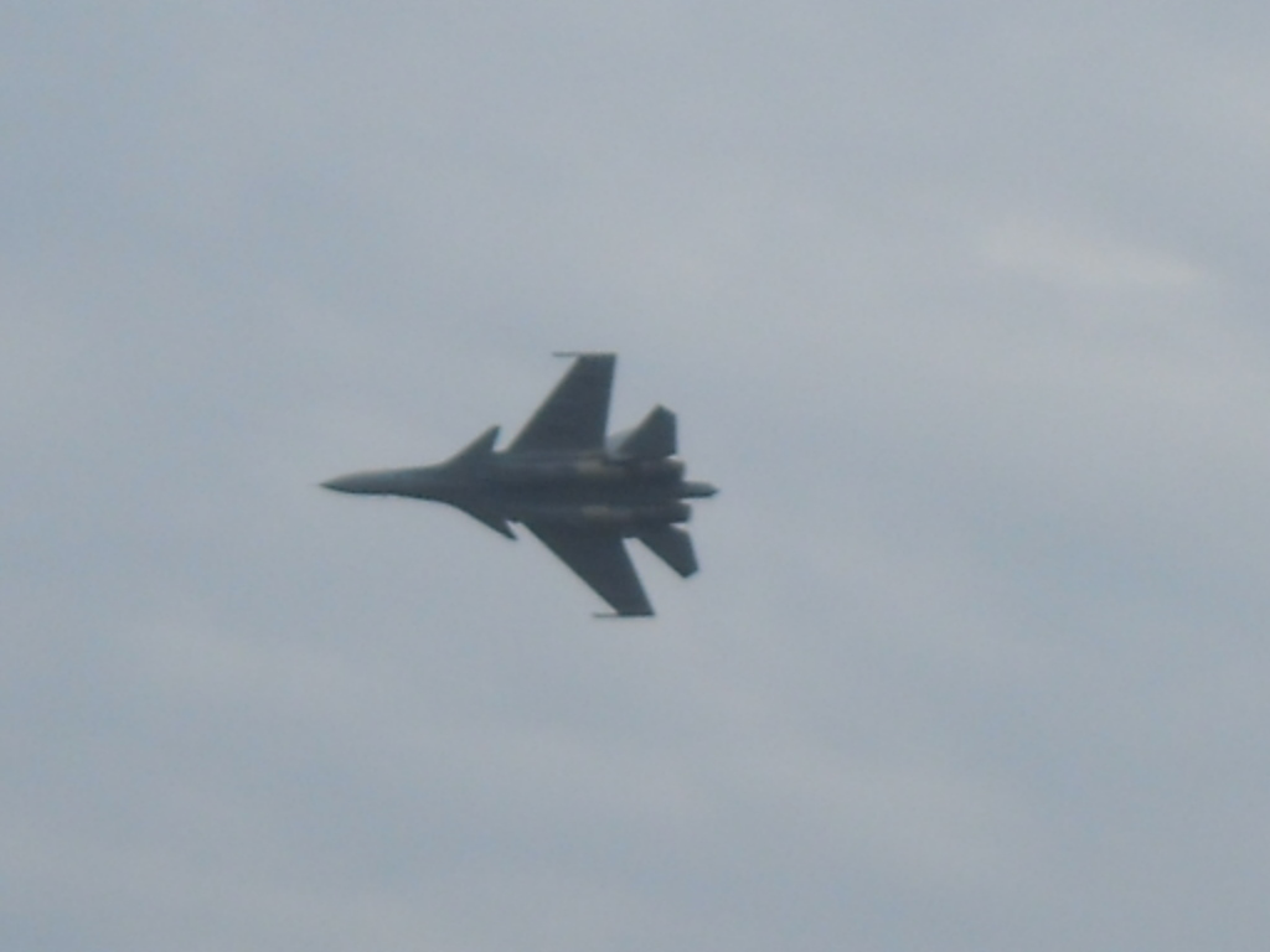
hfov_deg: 18.7
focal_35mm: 105
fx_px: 3852
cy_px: 476
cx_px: 635
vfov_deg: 14.1
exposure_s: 1/272
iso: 64
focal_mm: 17.1
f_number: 9.3
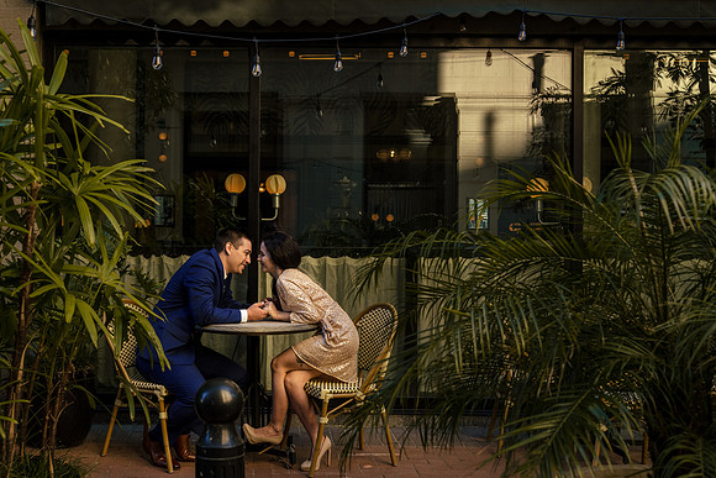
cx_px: 258
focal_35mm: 45
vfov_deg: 29.9
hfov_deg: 43.3
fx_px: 893
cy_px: 216
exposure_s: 1/200
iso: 400
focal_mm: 35
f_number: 4.5
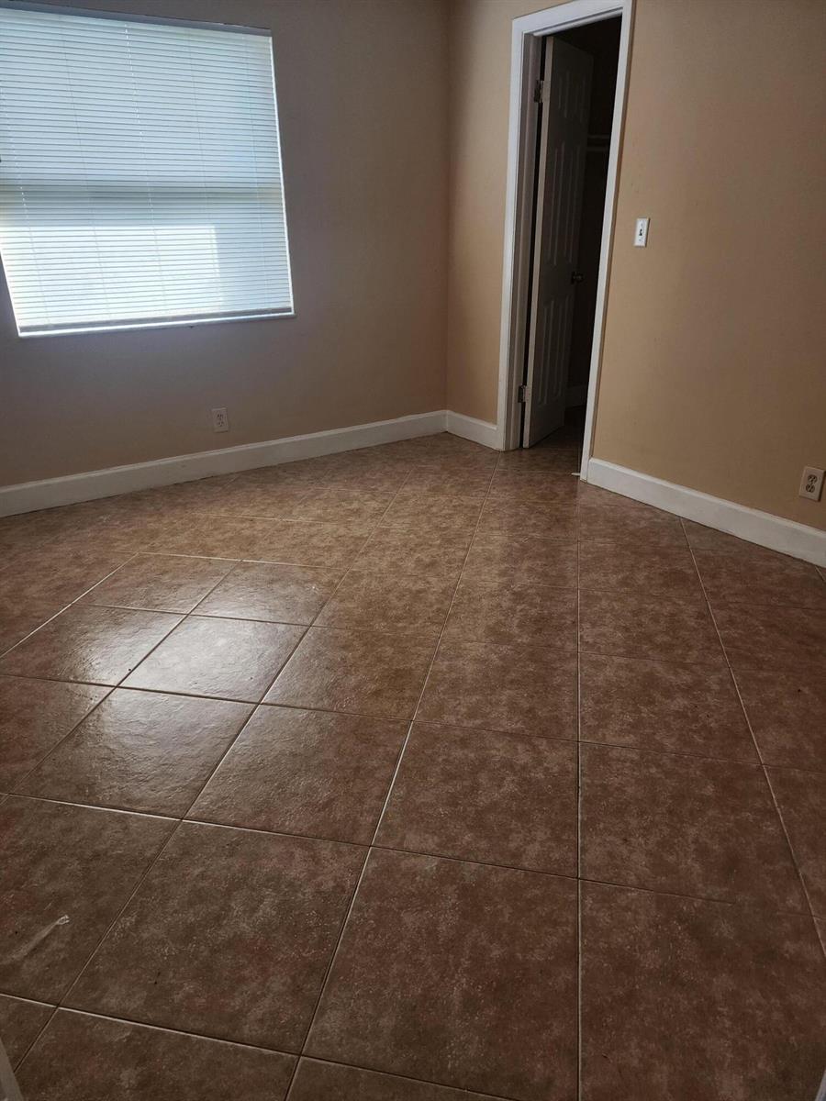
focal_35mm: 23
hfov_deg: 58.9
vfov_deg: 73.9
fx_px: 732
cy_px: 550
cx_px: 413
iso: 200
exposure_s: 1/120
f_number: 1.8
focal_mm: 6.4
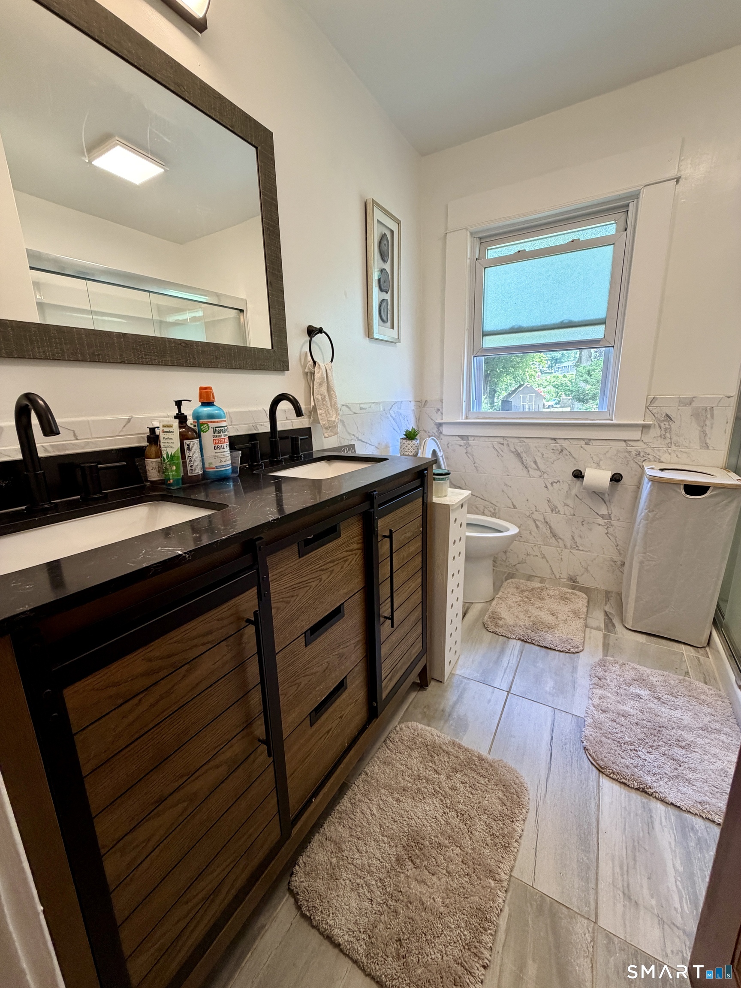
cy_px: 494
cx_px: 370
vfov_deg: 102.1
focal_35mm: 14
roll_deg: +1.6
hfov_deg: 85.7
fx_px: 400
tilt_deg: -14.1
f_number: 2.2
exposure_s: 1/120
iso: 250
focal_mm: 2.22
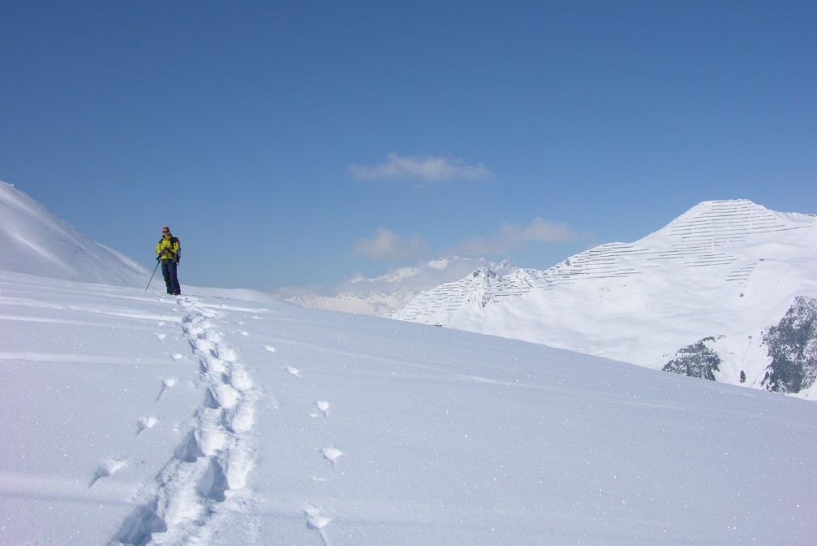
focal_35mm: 37
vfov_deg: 35.9
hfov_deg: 51.9
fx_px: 840
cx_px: 414
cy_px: 249
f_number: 8
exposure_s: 1/408
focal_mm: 8.9
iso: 50
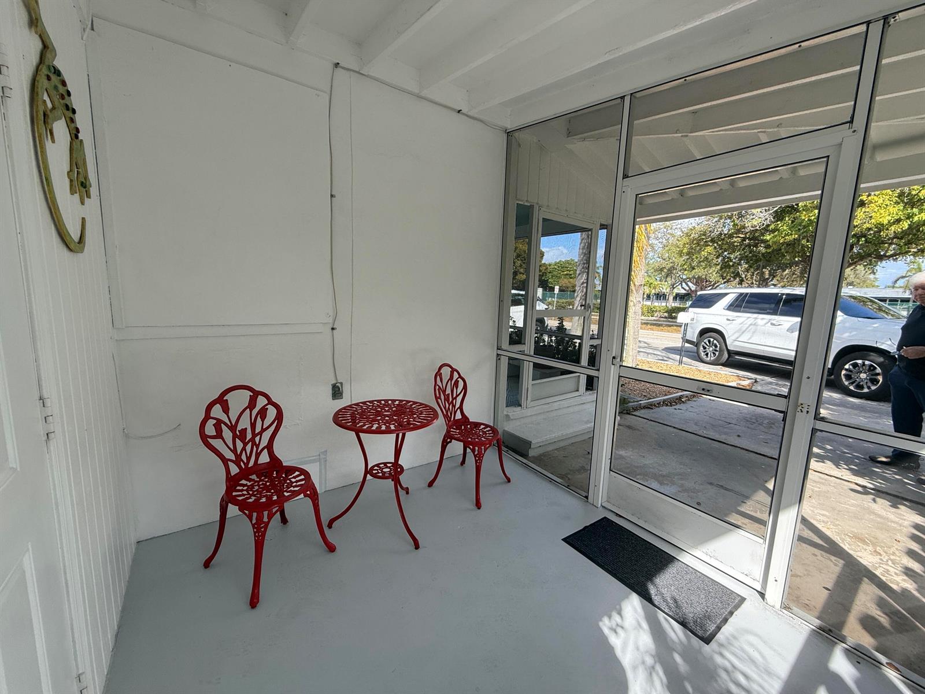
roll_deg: -2.1
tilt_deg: -8.6
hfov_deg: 102.1
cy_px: 347
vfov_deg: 85.7
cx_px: 462
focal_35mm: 14
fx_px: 374
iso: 64
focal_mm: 2.22
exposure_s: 1/266
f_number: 2.2
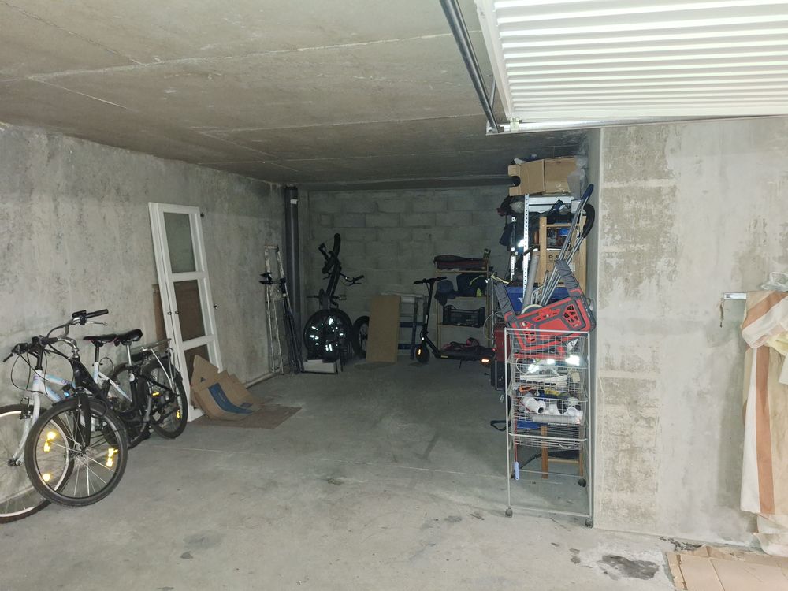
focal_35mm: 23
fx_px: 524
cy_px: 296
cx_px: 394
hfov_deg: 73.9
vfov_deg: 58.9
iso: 500
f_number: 1.8
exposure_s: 1/20
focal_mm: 5.54
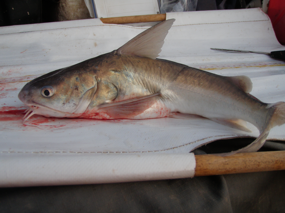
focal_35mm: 38
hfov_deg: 49.0
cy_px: 106
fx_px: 313
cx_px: 142
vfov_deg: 37.7
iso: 80
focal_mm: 6.7
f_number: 3.5
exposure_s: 1/320
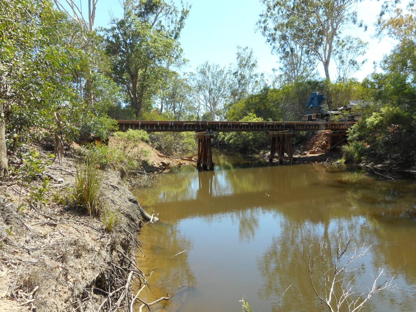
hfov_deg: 69.4
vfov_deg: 54.9
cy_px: 156
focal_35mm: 25
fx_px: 300
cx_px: 208
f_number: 3.7
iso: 80
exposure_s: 1/320
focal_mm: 4.5
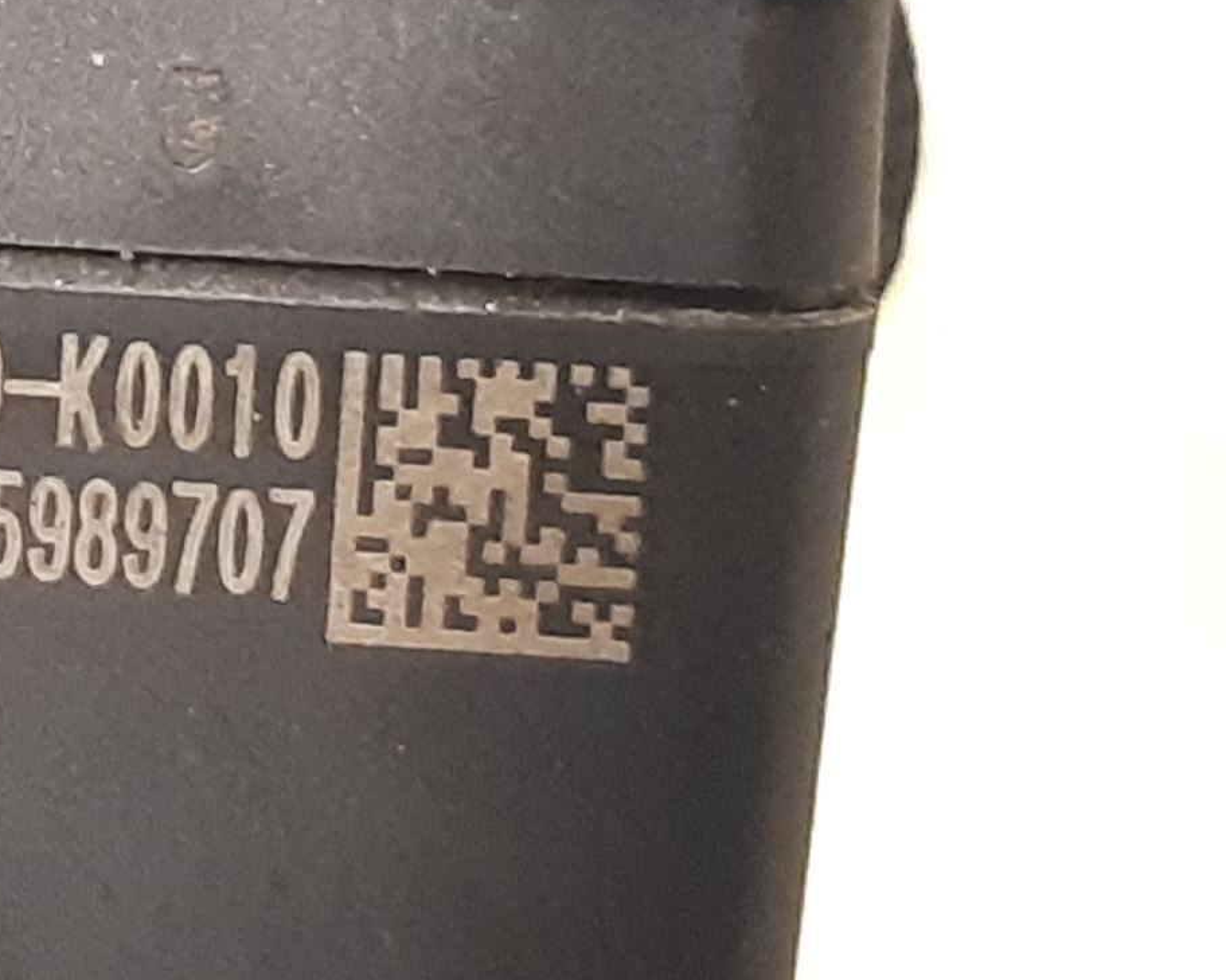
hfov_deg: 30.0
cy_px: 519
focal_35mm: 57
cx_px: -85
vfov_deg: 26.7
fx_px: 2068
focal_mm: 3.93
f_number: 1.7
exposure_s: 1/25
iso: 320
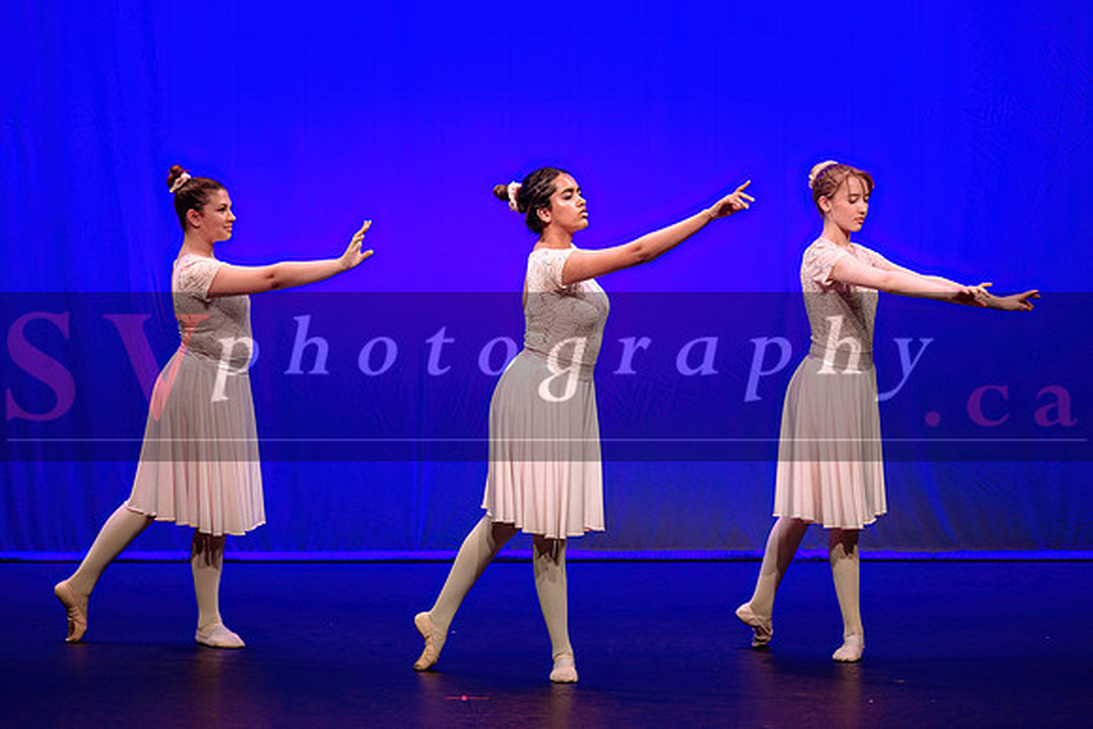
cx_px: 617
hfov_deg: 10.9
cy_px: 366
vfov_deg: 7.3
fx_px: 5705
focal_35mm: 188
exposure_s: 1/400
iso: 1250
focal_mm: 165
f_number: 2.8
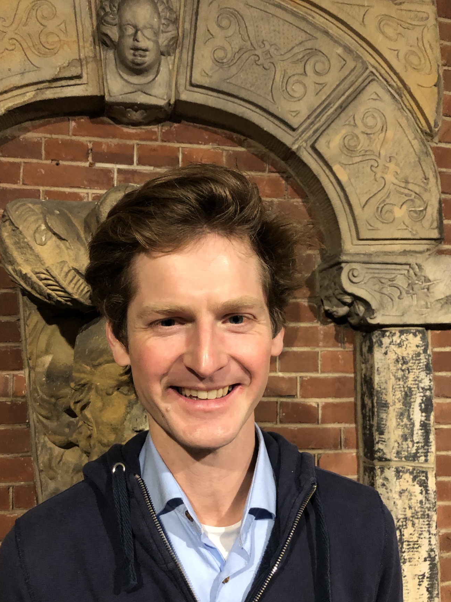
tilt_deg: +4.2
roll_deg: +0.5
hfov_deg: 42.9
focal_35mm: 33
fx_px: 573
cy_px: 352
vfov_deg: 55.1
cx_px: 214
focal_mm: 3.99
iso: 100
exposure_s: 1/15
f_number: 1.8
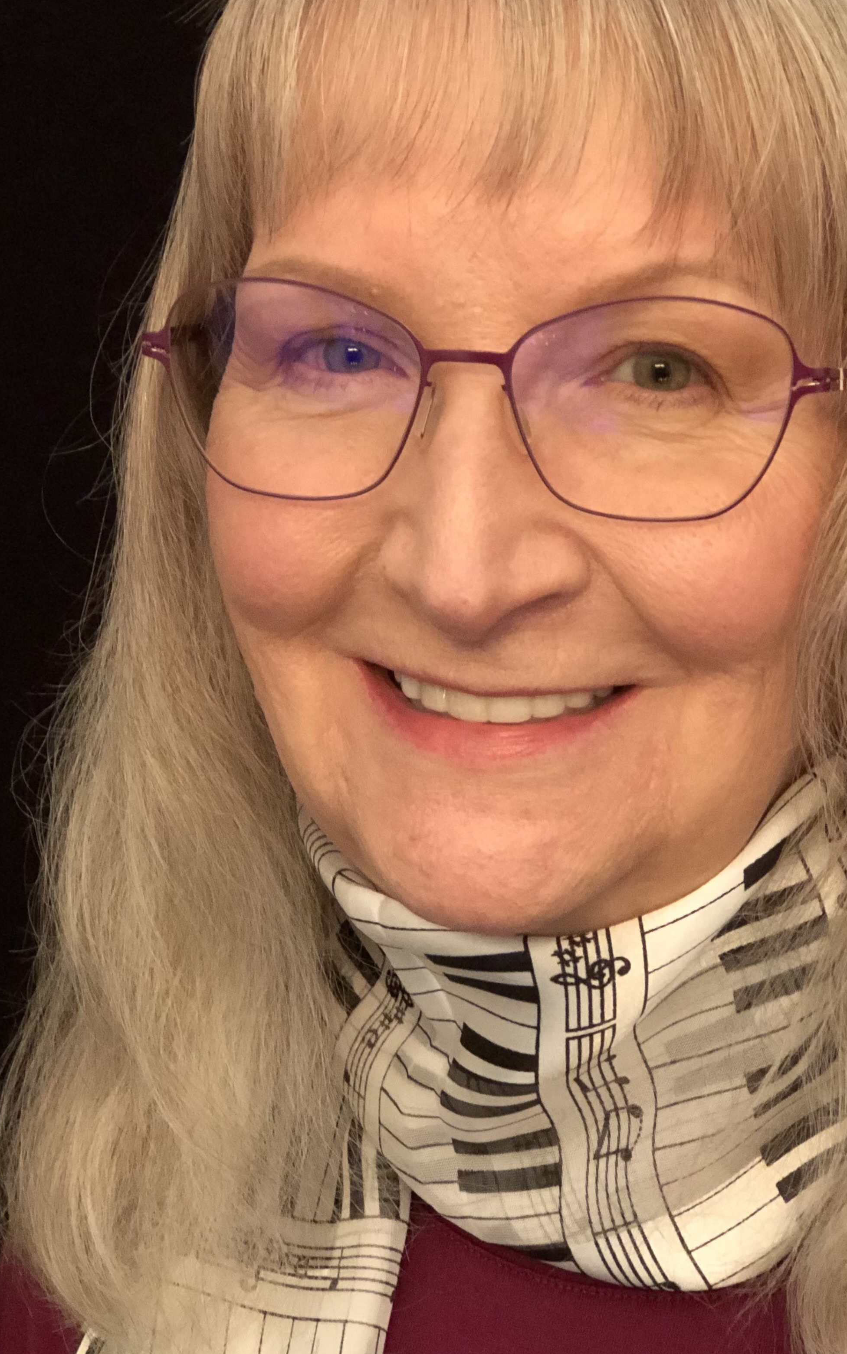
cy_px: 560
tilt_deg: -6.9
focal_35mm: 78
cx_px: 583
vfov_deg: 26.4
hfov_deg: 16.7
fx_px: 2881
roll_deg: +0.6
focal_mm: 6.6
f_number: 2.8
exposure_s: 1/30
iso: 640
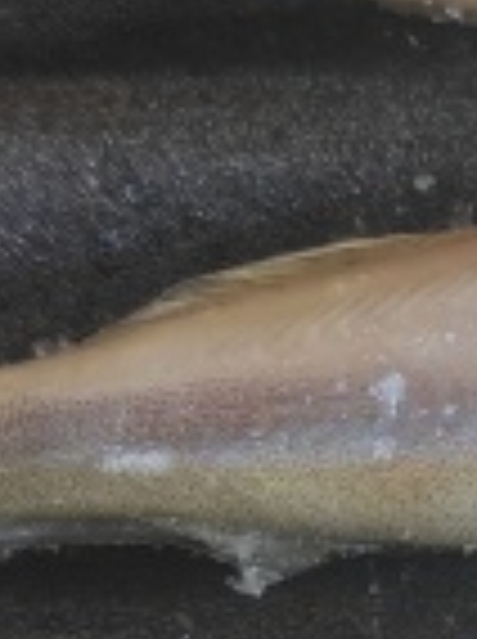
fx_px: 3741
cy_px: 997
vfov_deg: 9.5
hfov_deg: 7.0
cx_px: 1035
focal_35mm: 203
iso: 125
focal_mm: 5.52
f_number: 1.9
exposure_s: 1/92
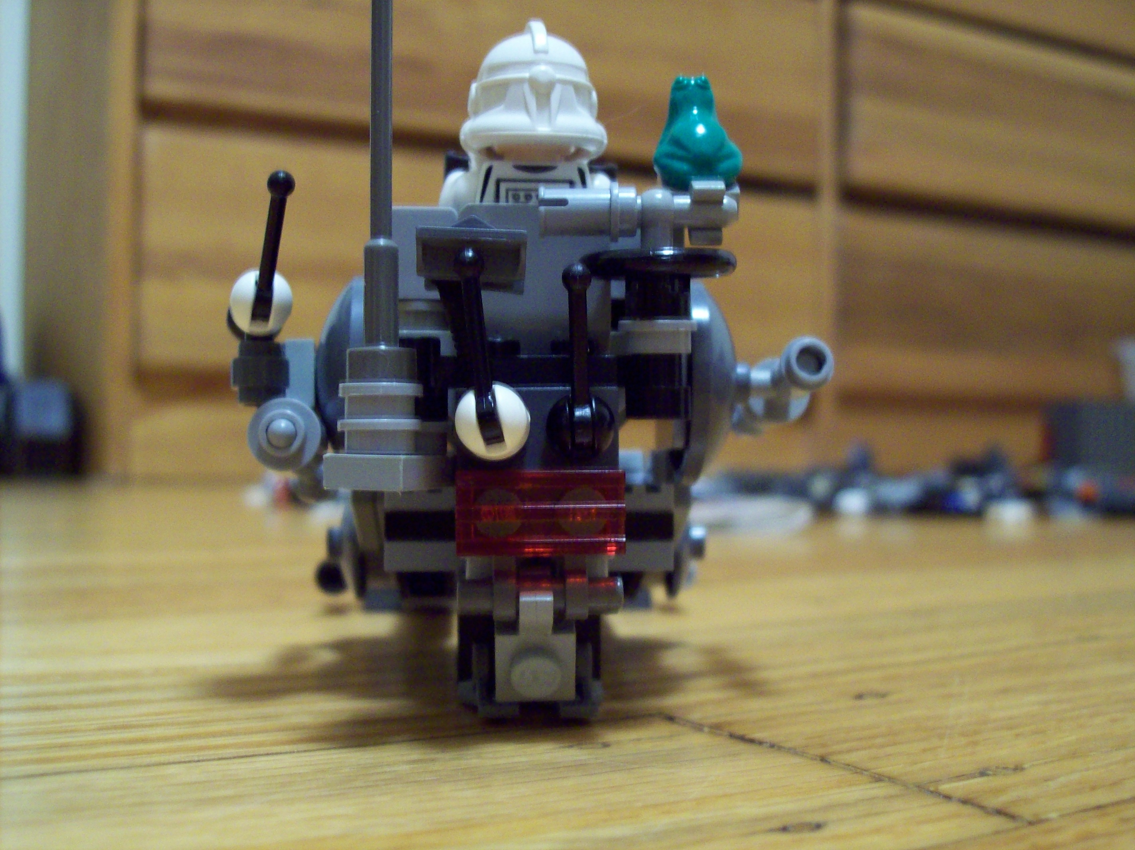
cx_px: 568
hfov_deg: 42.1
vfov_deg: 32.2
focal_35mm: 45
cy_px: 425
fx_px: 1475
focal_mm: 7.6
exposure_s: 1/2.83
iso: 200
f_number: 3
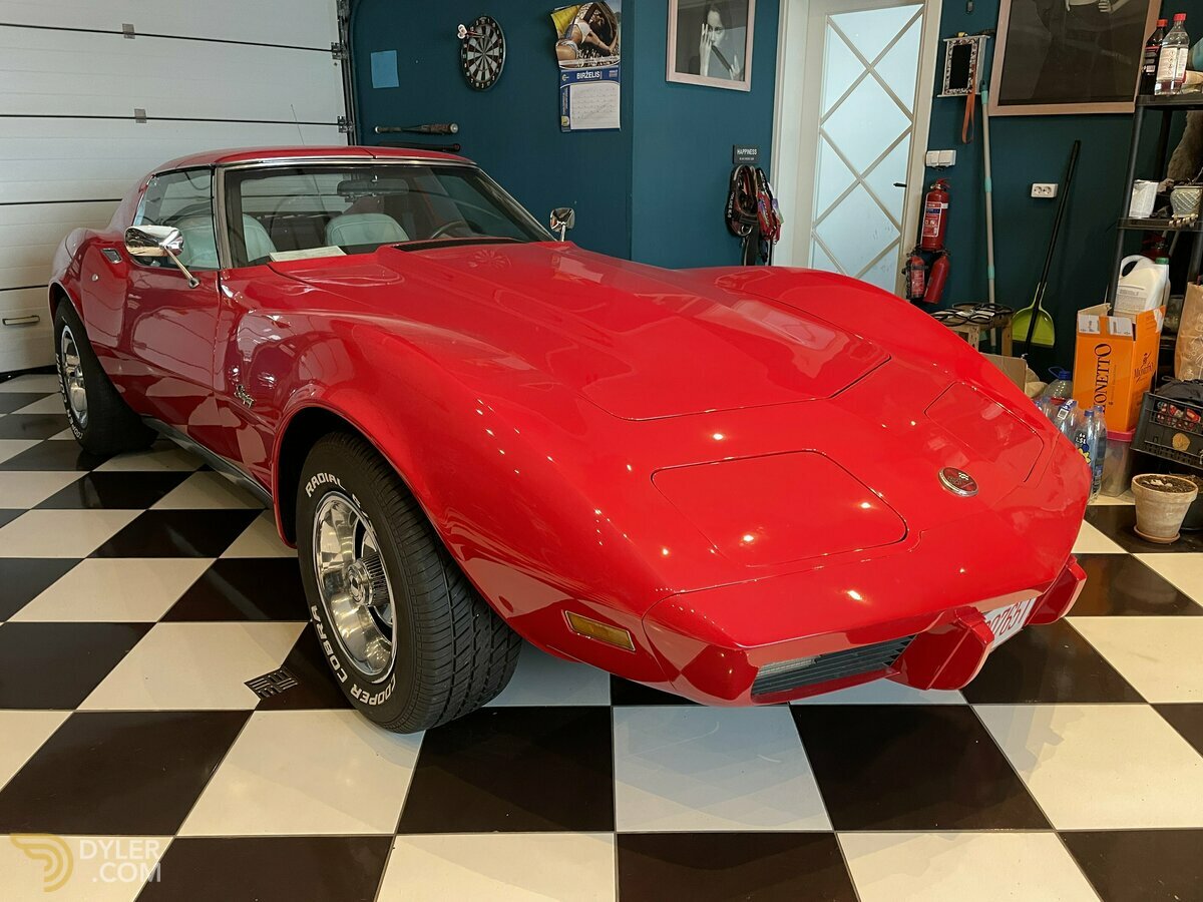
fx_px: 904
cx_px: 602
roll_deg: -0.1
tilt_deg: -17.2
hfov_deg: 67.3
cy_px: 451
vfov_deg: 53.1
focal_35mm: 26
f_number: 1.6
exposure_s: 1/50
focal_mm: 4.2
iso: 250
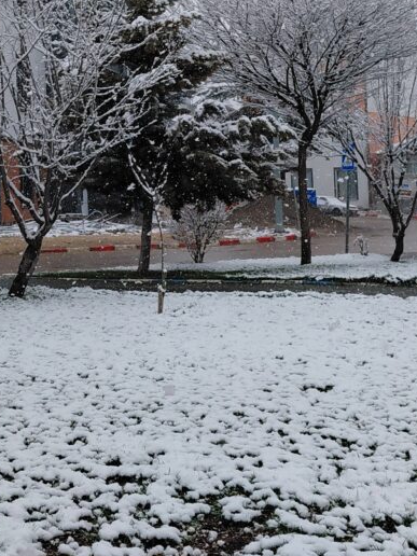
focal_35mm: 62
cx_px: 173
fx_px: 996
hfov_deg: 23.6
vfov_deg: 30.8
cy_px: 151
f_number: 1.8
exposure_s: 1/1237
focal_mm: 4.69
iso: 50
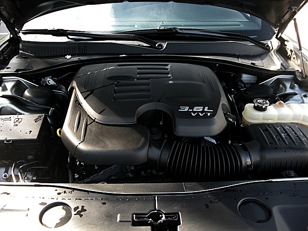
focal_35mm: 36
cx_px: 154
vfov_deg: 39.7
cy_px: 116
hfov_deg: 51.4
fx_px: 320
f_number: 2.8
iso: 100
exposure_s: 1/80
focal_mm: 6.3
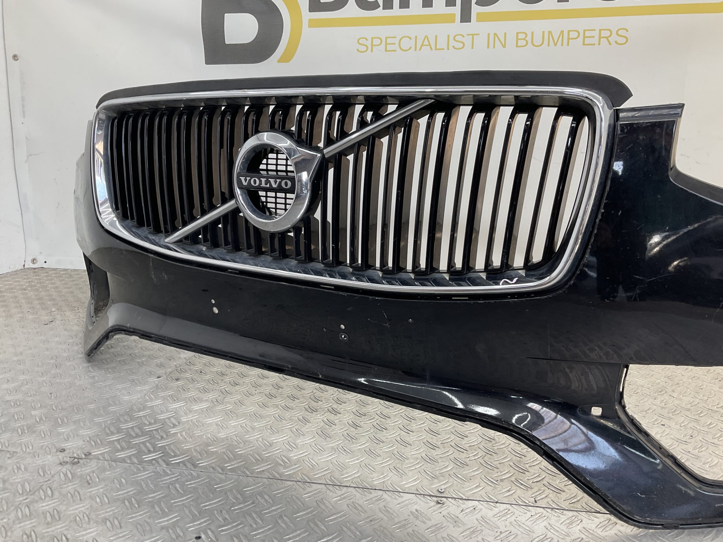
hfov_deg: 61.7
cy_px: 271
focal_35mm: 29
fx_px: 606
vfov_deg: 48.2
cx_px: 362
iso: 32
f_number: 1.8
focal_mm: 3
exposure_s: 1/120
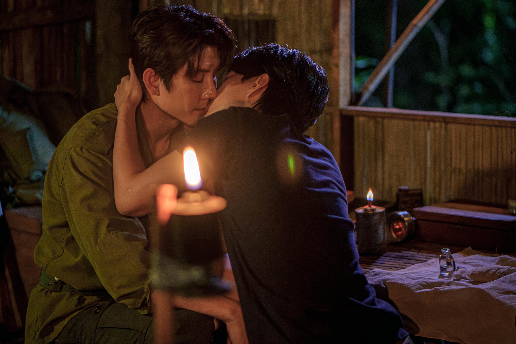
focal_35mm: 102
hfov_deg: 20.0
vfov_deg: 13.4
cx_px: 242
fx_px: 1462
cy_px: 165
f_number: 1.8
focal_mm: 85
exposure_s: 1/100
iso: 5000
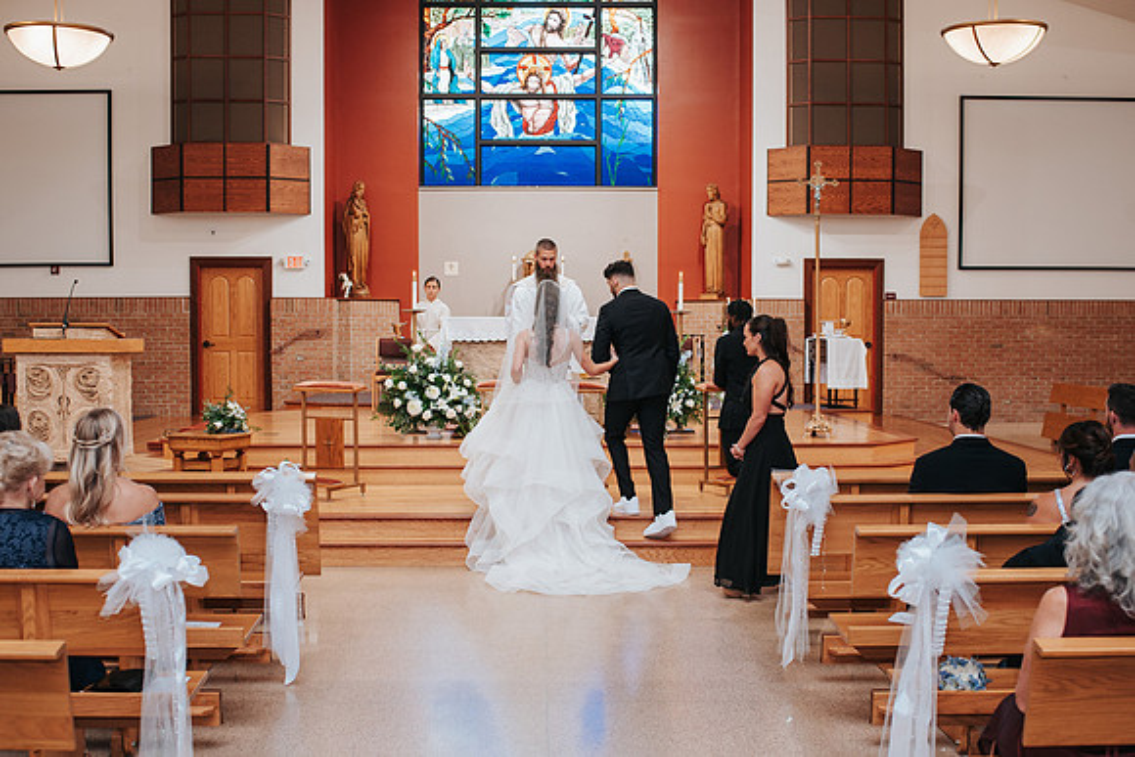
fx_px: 1442
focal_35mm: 46
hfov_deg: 43.0
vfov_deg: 29.4
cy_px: 421
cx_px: 570
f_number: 2.8
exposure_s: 1/125
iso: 560
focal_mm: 35
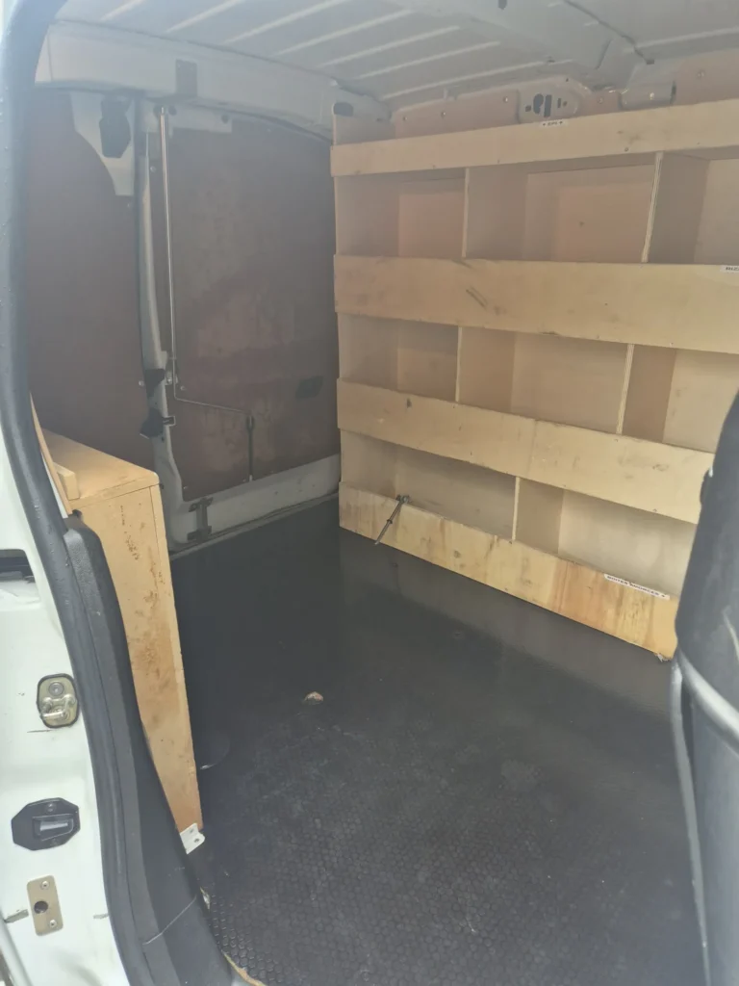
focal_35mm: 23
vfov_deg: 73.9
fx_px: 655
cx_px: 370
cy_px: 493
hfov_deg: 58.9
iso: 250
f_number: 1.8
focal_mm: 5.4
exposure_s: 1/180
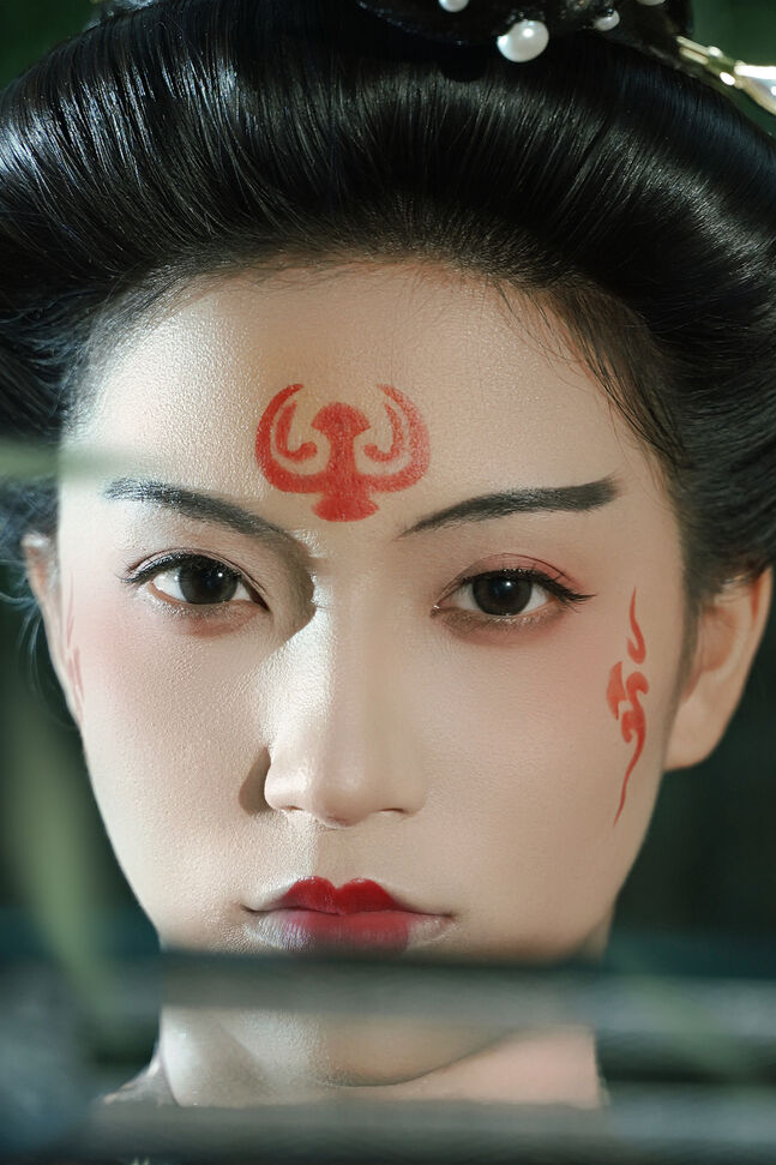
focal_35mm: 139
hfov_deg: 9.9
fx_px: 4496
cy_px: 544
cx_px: 480
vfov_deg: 14.8
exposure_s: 1/125
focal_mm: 75
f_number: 3.5
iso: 1250
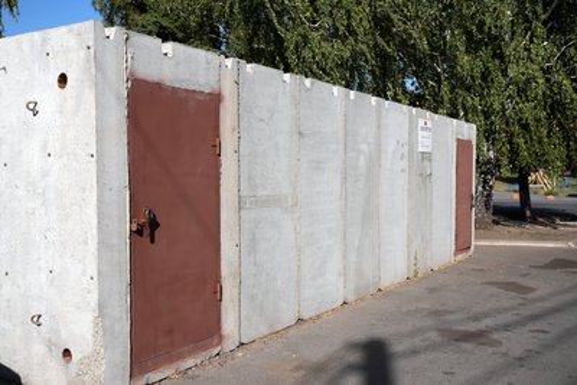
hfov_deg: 54.4
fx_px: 561
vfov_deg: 37.9
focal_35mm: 35
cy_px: 192
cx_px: 288
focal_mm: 35
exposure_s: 1/800
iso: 80
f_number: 4.5
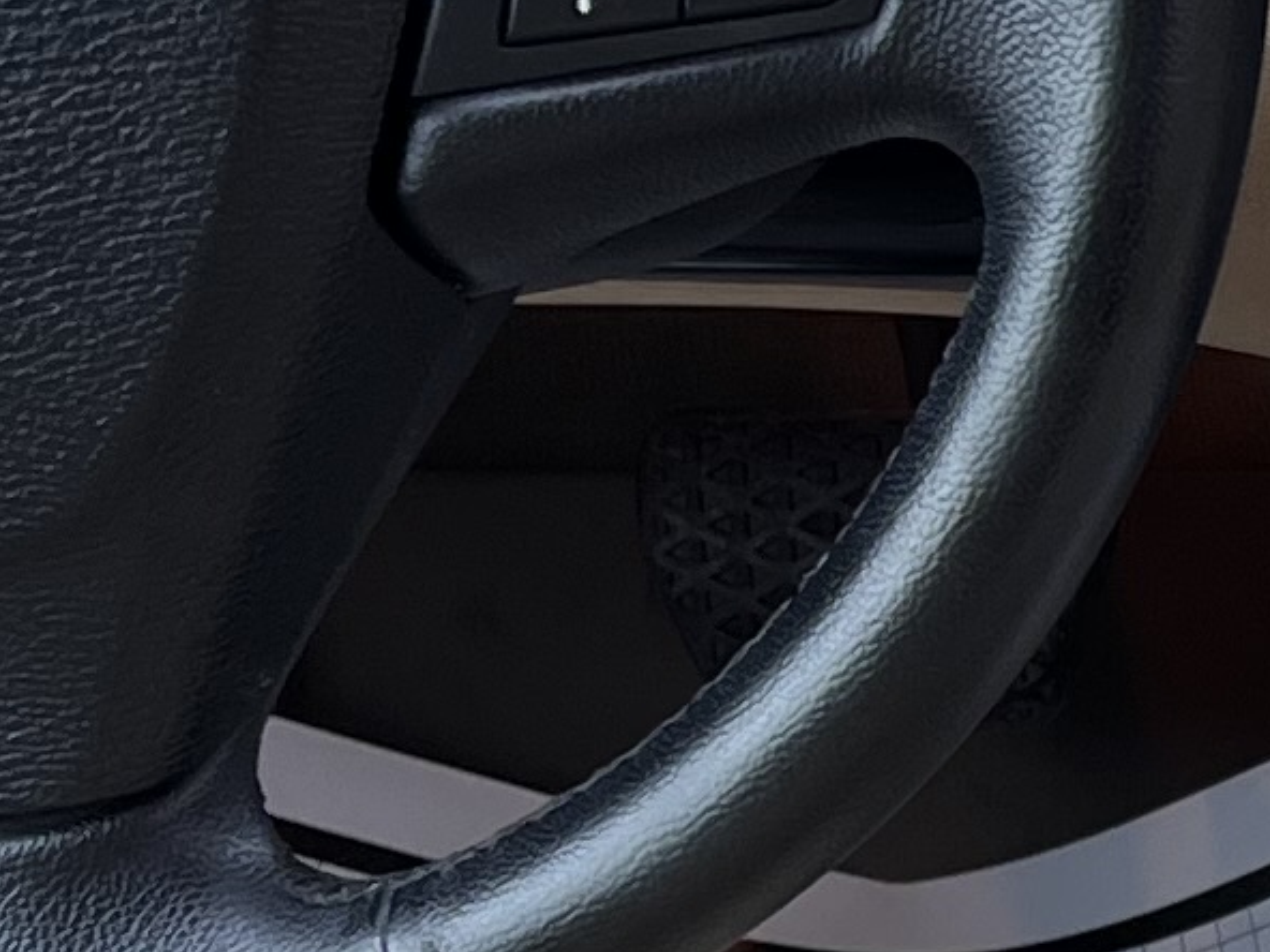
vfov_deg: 8.2
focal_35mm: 177
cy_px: 1372
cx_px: 2688
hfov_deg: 10.2
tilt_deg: -45.0
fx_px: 6494
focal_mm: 5.7
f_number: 1.5
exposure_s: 1/121
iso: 32
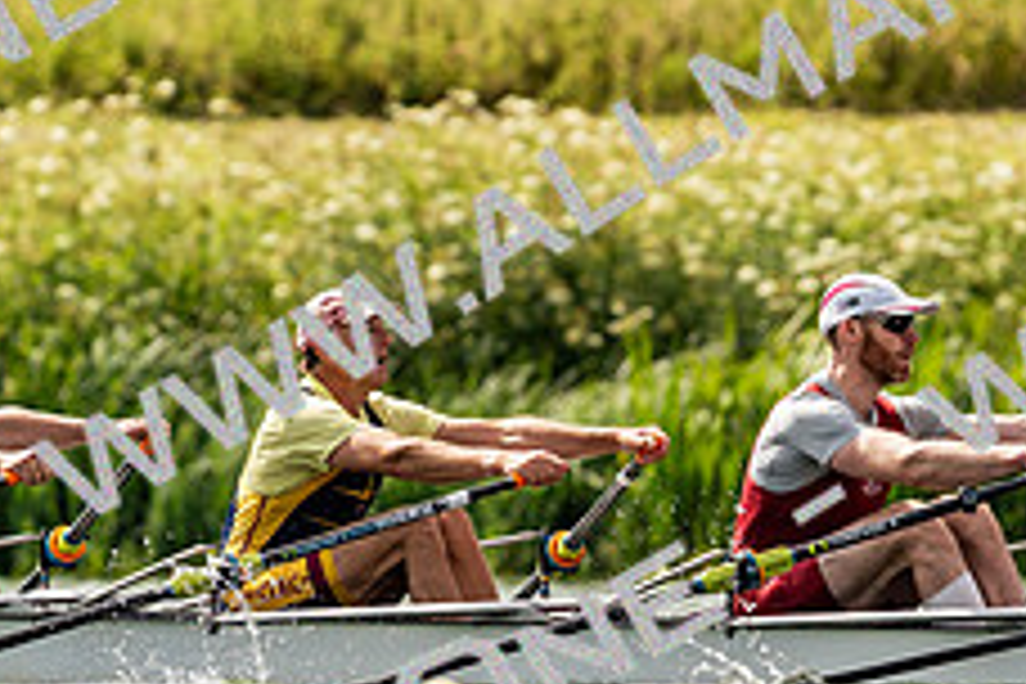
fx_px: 36192
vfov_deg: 1.1
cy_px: 529
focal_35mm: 1270
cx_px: 590
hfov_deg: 1.6
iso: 250
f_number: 6.3
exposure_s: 1/2000
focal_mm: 500
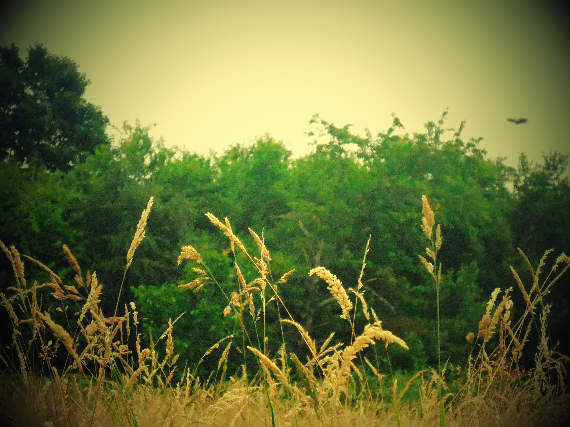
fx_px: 1531
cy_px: 214
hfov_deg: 21.1
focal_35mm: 93
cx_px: 285
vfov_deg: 15.9
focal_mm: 16.5
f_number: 14.5
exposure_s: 1/800
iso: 3200
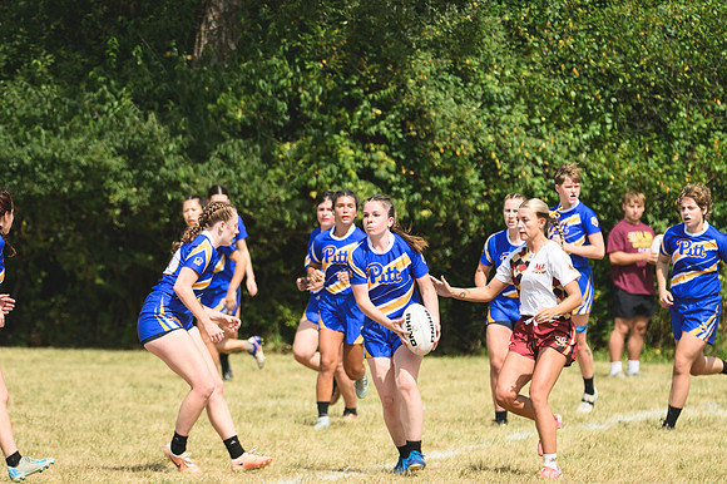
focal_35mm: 420
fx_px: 8477
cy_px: 242
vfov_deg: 3.3
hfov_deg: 4.9
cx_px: 364
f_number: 5.6
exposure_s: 1/1000
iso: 200
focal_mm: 280
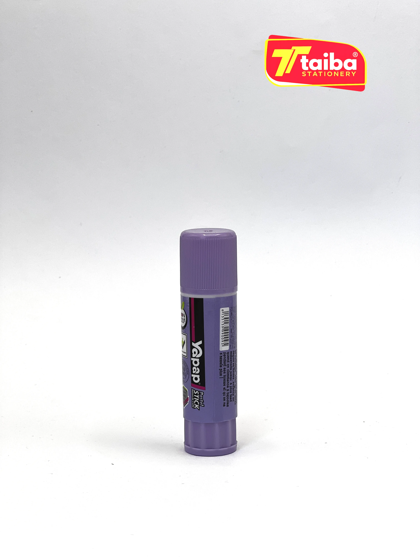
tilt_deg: -6.4
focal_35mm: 77
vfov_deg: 25.3
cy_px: 280
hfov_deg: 19.1
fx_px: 1246
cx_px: 210
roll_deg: -0.8
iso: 32
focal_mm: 9
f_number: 2.8
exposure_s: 1/263
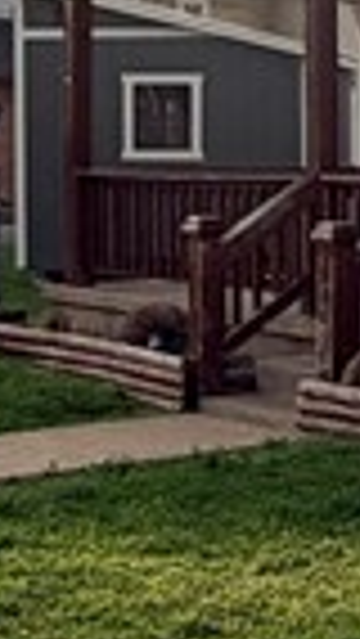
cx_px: 724
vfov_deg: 19.4
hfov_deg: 10.2
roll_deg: -0.9
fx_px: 1865
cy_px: 194
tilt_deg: +0.1
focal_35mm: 110
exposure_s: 1/876
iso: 25
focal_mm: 2.22
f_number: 2.2
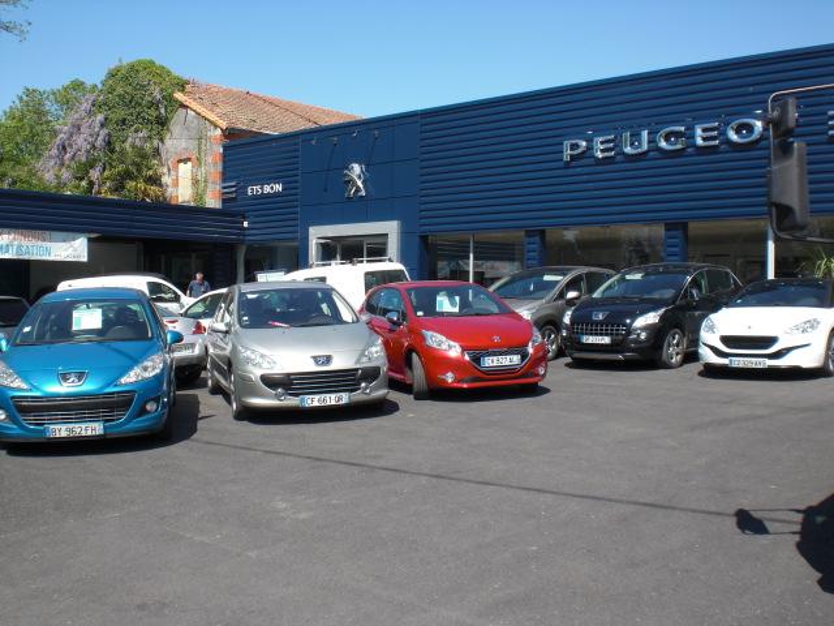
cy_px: 313
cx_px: 417
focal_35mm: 38
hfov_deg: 49.0
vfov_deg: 37.7
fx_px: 916
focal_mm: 6.3
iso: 64
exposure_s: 1/250
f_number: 5.6
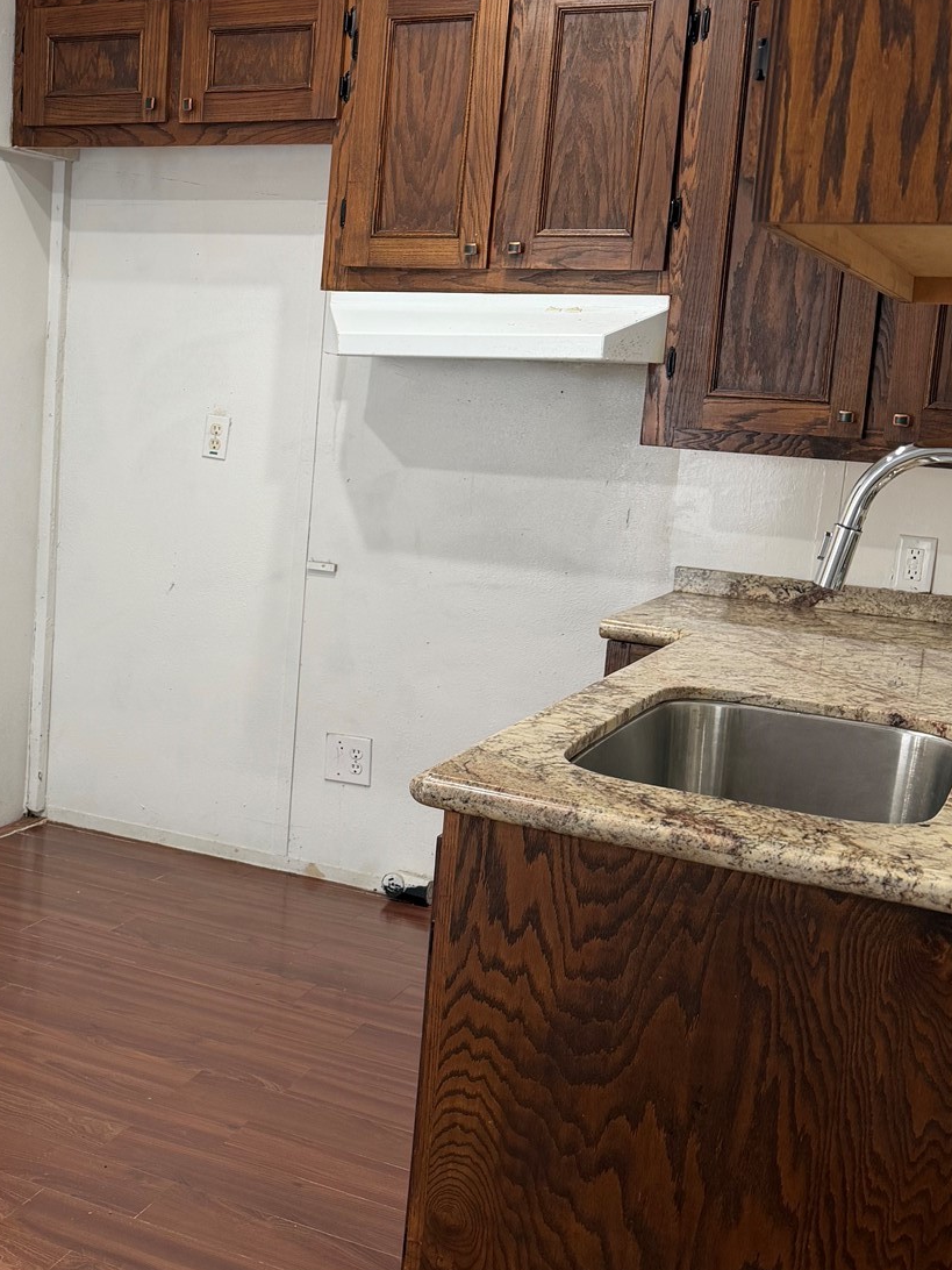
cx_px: 98
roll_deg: -3.7
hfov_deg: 30.8
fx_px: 1650
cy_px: 580
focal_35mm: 45
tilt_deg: -7.4
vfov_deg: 42.0
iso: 100
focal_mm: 6.76
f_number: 1.78
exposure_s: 1/60
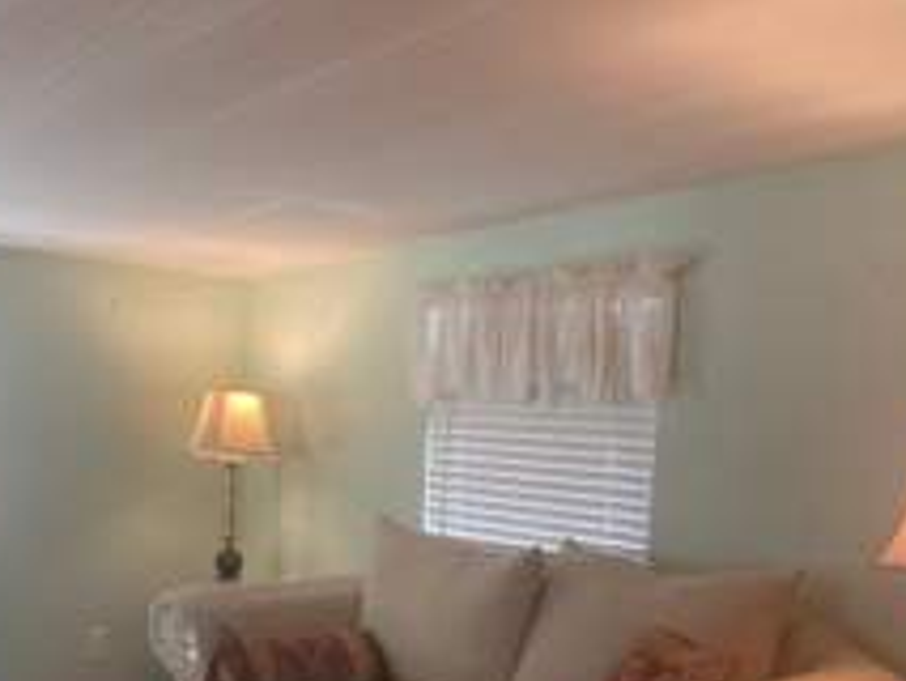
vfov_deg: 23.0
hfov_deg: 30.4
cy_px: 553
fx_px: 1650
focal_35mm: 63
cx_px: 281
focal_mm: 3.99
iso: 100
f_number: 1.8
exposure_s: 1/60
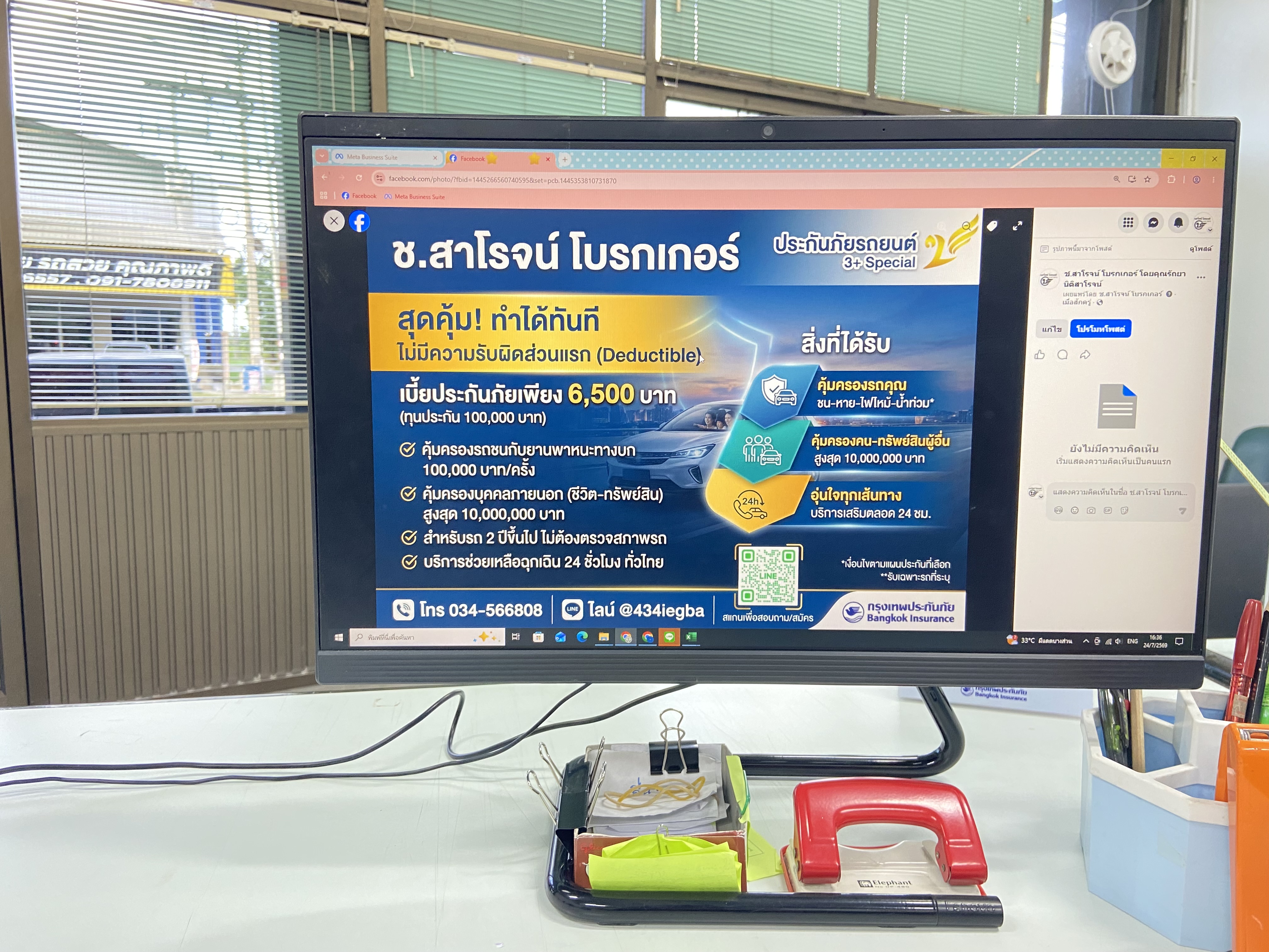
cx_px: 634
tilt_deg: -8.0
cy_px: 476
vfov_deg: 53.1
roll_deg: -0.9
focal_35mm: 26
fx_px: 953
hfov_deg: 67.3
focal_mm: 4.25
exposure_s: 1/50
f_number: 1.8
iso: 125
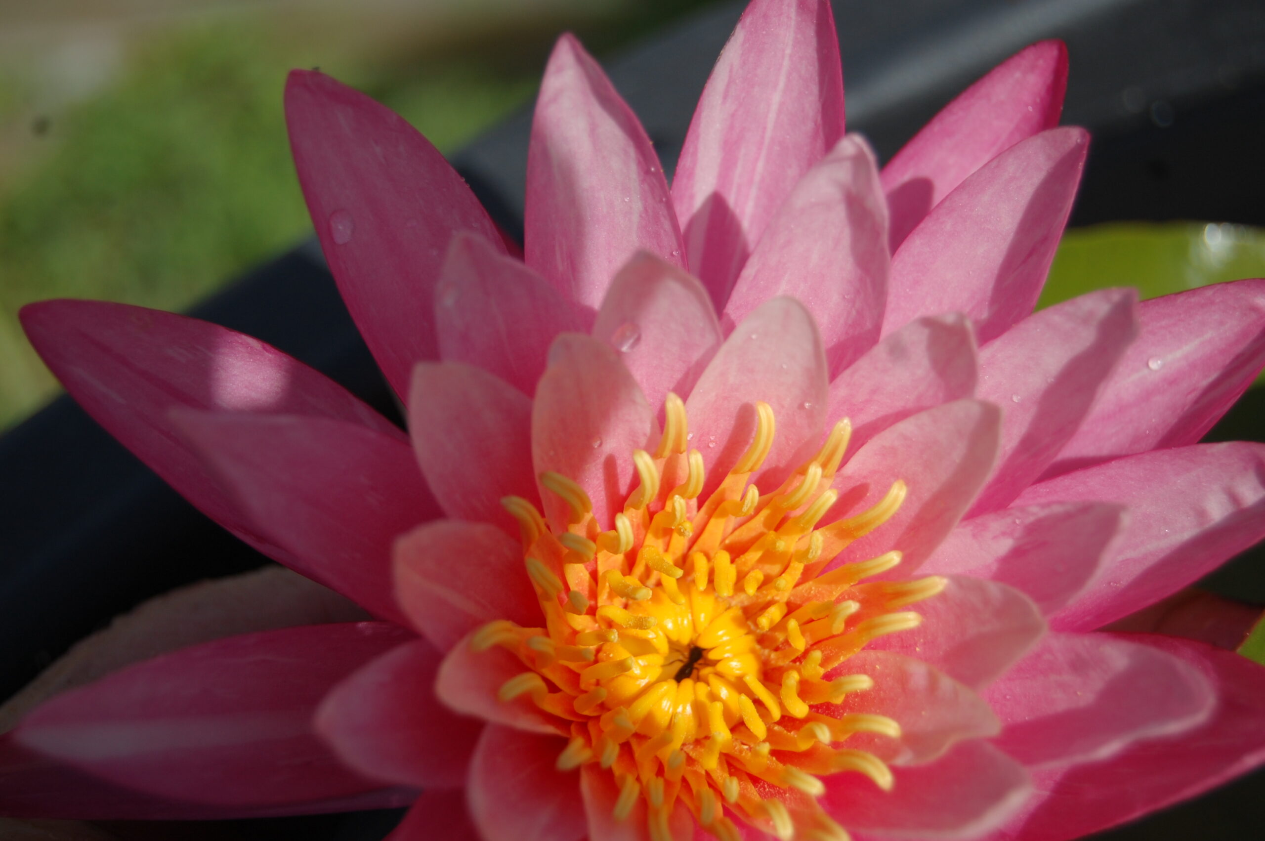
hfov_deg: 28.1
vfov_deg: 18.9
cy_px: 420
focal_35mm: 72
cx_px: 632
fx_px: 2528
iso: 200
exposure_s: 1/1600
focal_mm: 48
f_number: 5.6
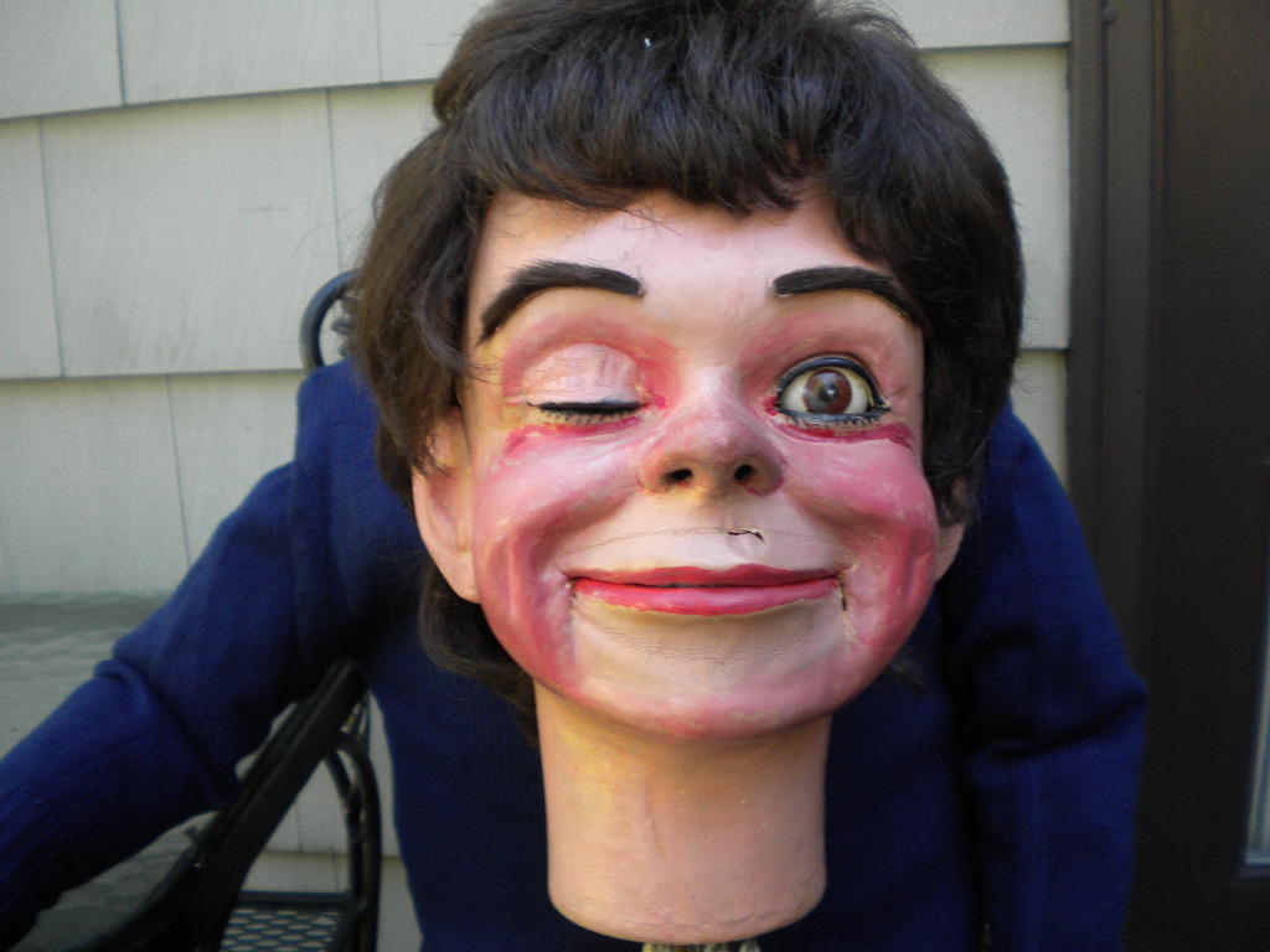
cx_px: 635
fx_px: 1284
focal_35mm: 35
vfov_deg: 40.7
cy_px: 476
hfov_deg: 52.6
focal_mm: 6.3
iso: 134
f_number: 3.1
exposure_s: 1/51.2
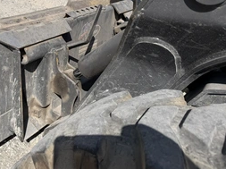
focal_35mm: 38
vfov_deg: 37.1
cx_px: 53
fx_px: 248
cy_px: 53
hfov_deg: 47.0
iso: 80
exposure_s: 1/5714
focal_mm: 6.76
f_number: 1.78
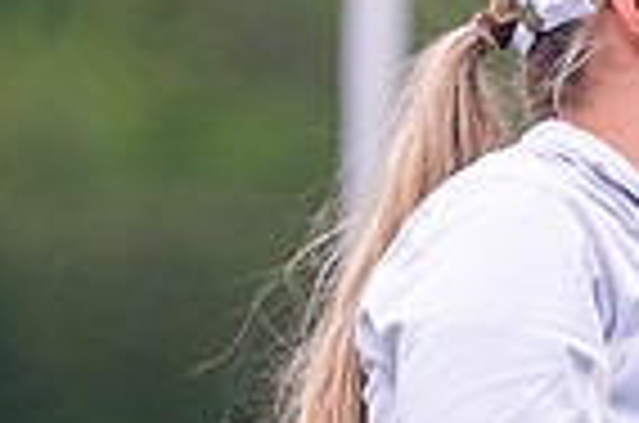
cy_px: 586
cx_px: 1059
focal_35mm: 2014
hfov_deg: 1.0
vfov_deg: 0.7
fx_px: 35668
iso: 400
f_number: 4.5
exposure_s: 1/1000
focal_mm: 300
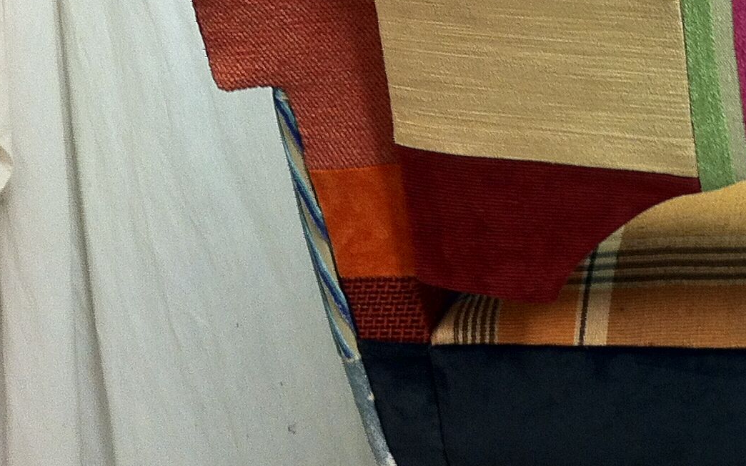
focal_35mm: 92
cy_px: -15
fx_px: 1870
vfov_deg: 14.0
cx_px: 888
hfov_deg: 21.1
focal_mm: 3.85
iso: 100
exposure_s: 1/17
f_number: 2.8
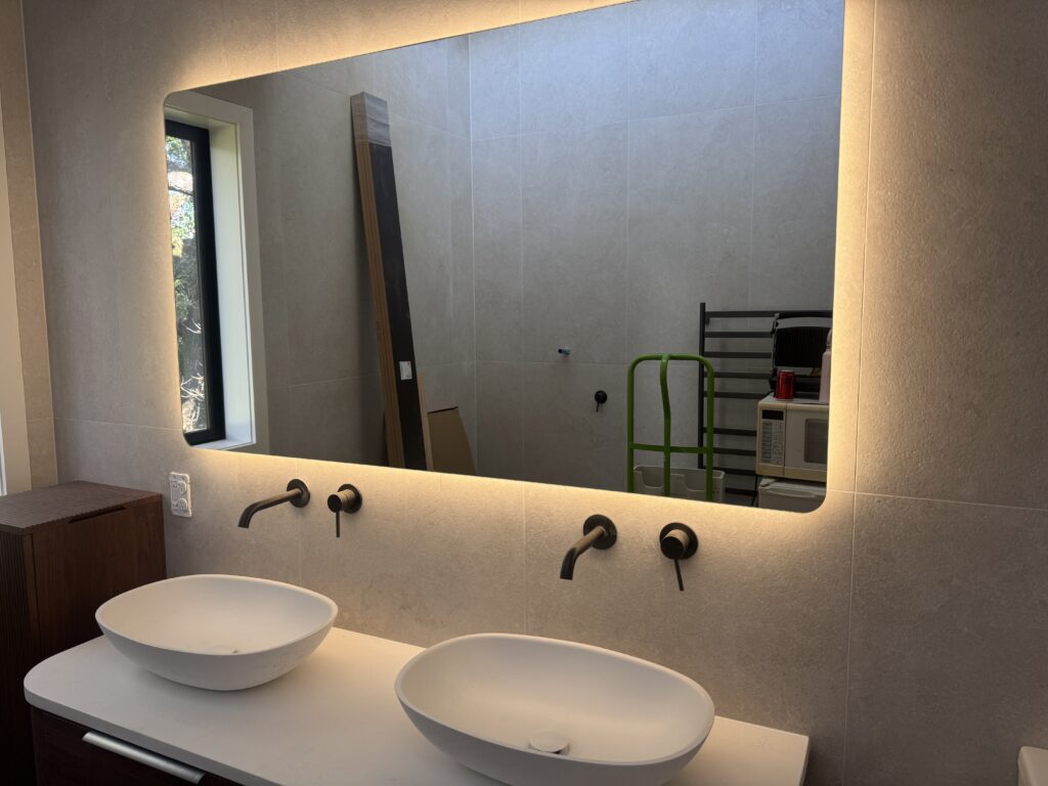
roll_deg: +1.3
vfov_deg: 56.8
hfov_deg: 71.6
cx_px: 524
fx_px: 727
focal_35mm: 24
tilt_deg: -5.0
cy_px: 393
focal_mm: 6.76
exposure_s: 1/100
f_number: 1.78
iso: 80
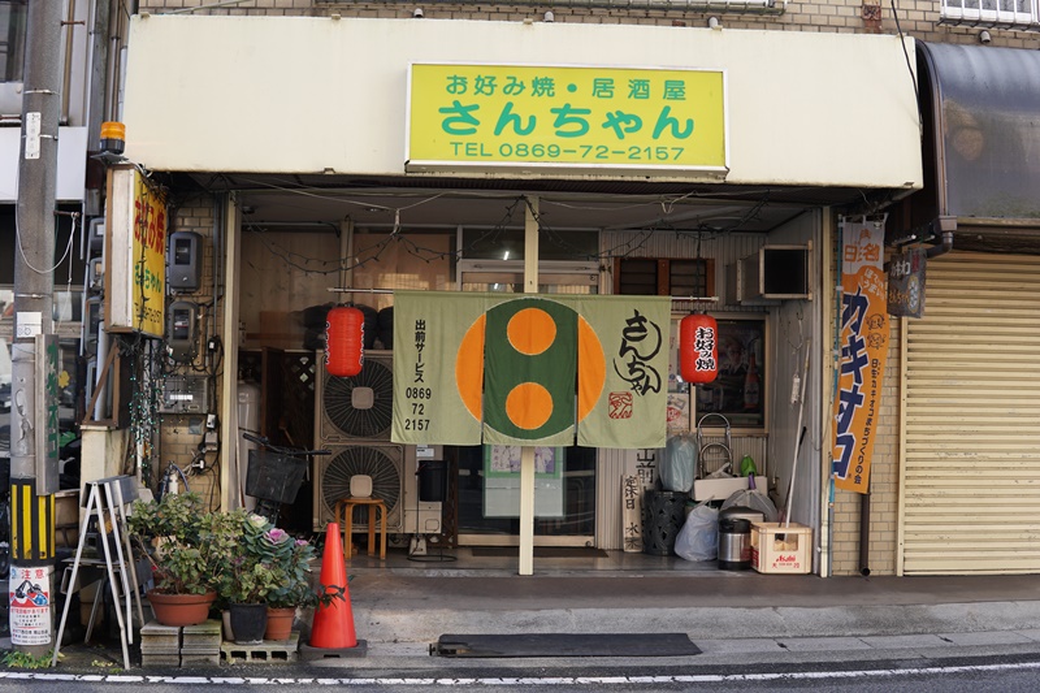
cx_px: 520
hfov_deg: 43.6
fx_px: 1300
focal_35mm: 45
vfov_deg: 29.9
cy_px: 346
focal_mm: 30
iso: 125
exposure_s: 1/160
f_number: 4
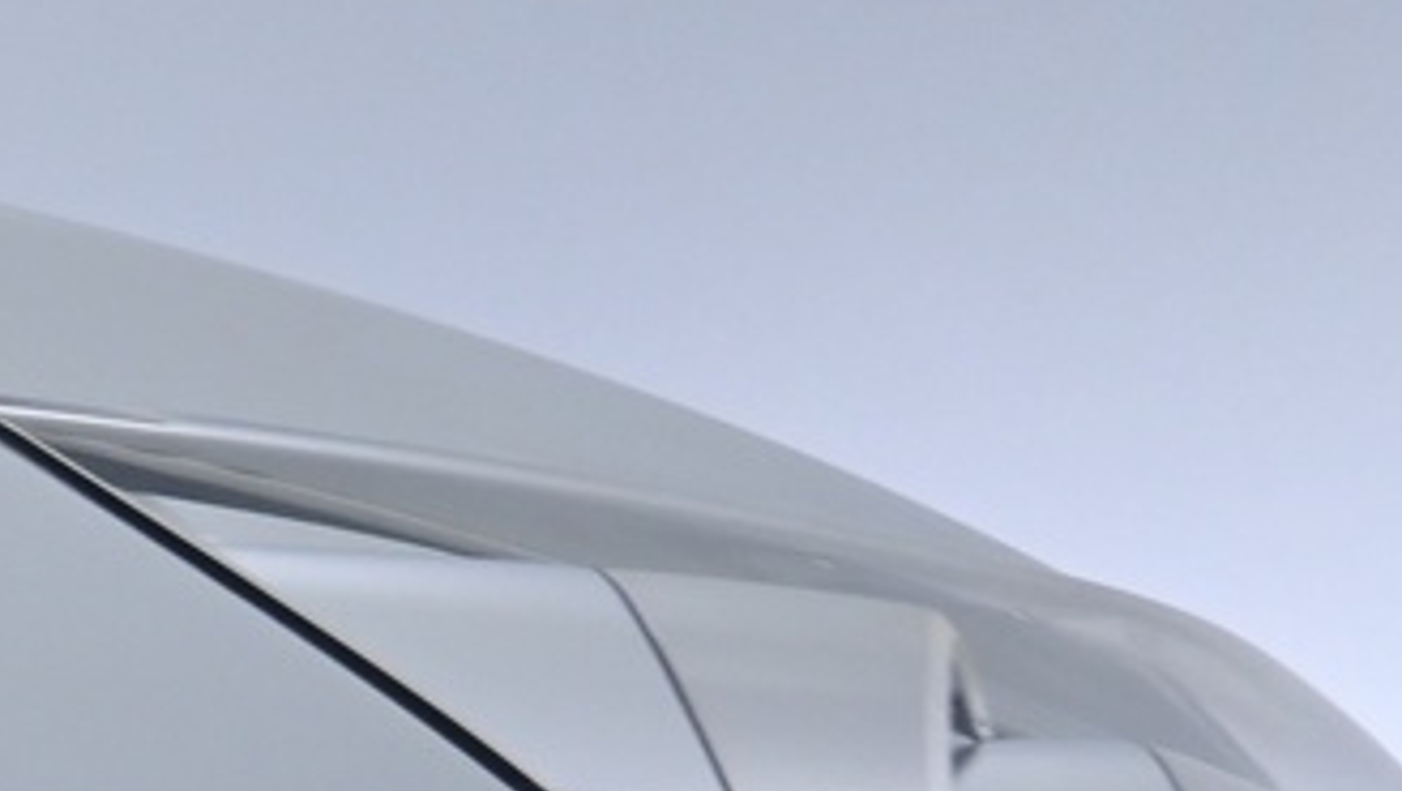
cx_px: -1351
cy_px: 2057
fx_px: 4613
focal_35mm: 124
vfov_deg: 8.7
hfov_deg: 14.5
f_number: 4
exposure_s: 1/40
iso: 320
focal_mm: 16
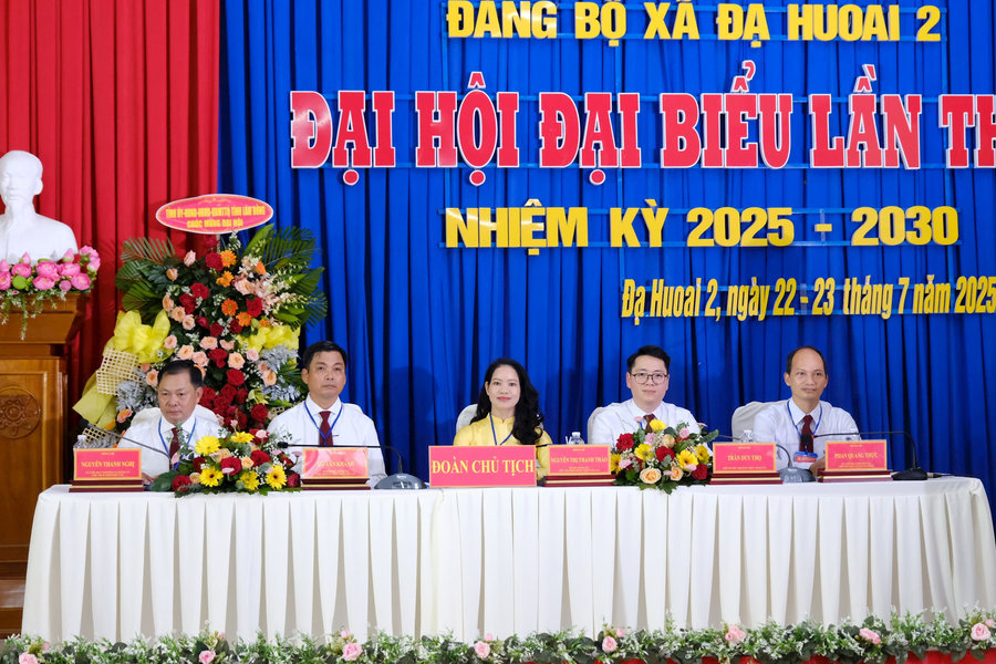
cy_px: 332
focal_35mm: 56
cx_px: 498
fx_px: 1549
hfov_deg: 35.6
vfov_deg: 24.2
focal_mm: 37.6
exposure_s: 1/250
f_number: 5
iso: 5000
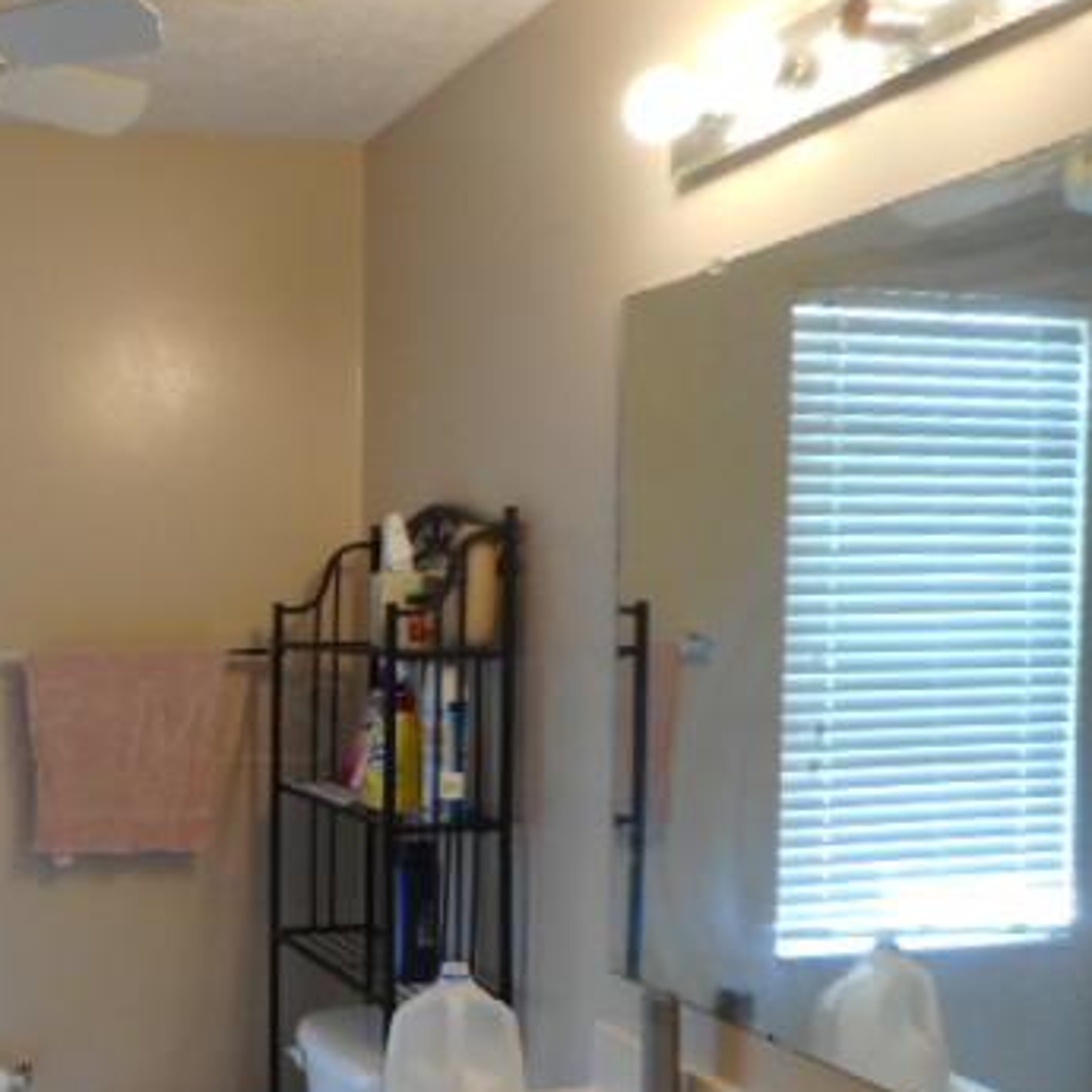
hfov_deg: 38.5
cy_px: 722
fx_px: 1463
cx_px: 139
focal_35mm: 41
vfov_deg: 40.5
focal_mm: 4.5
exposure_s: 1/30
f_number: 3.7
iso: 200
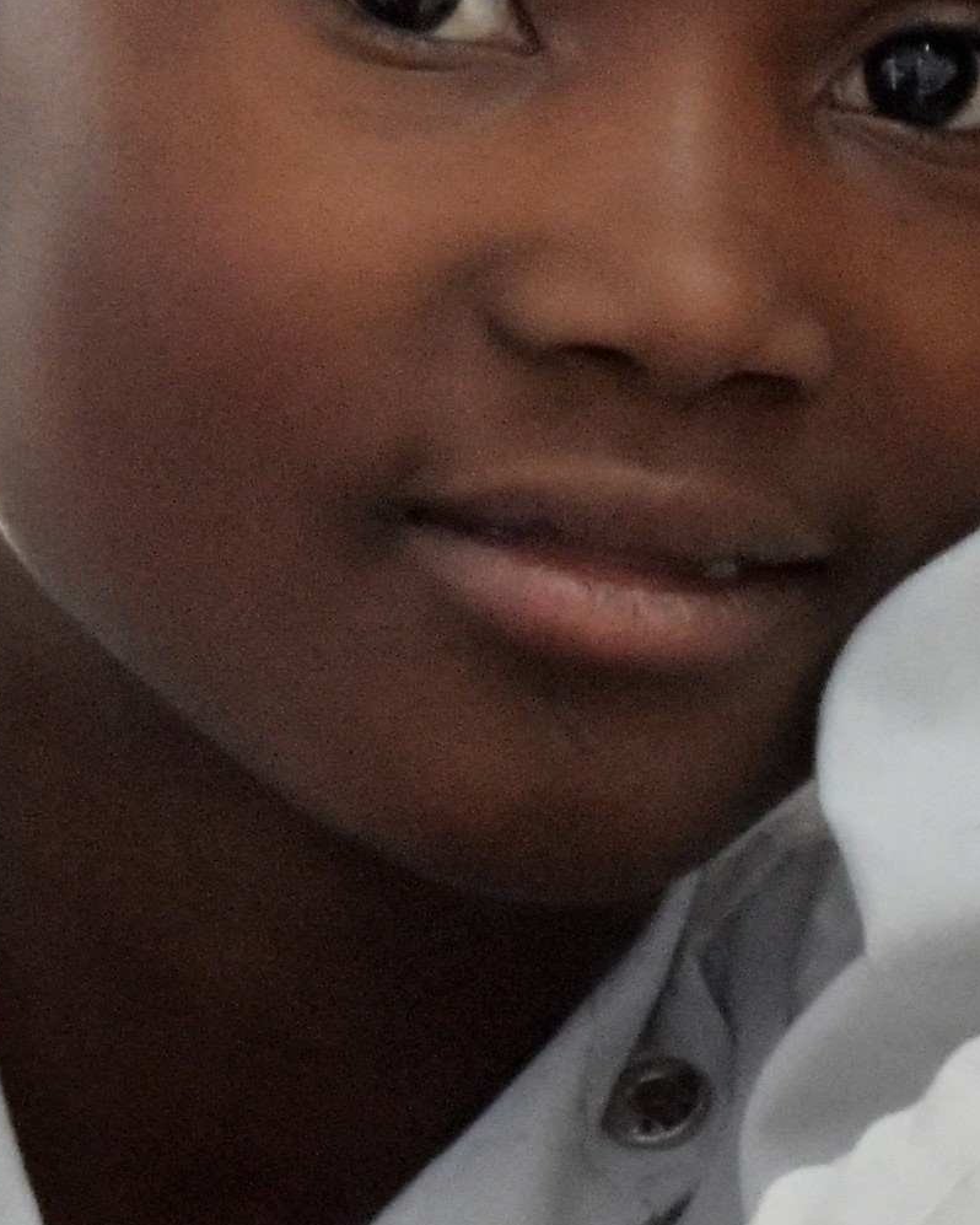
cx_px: 1093
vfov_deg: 2.1
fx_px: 33780
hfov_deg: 1.7
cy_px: 251
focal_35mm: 932
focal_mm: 110
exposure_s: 1/60
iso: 2000
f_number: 5.6
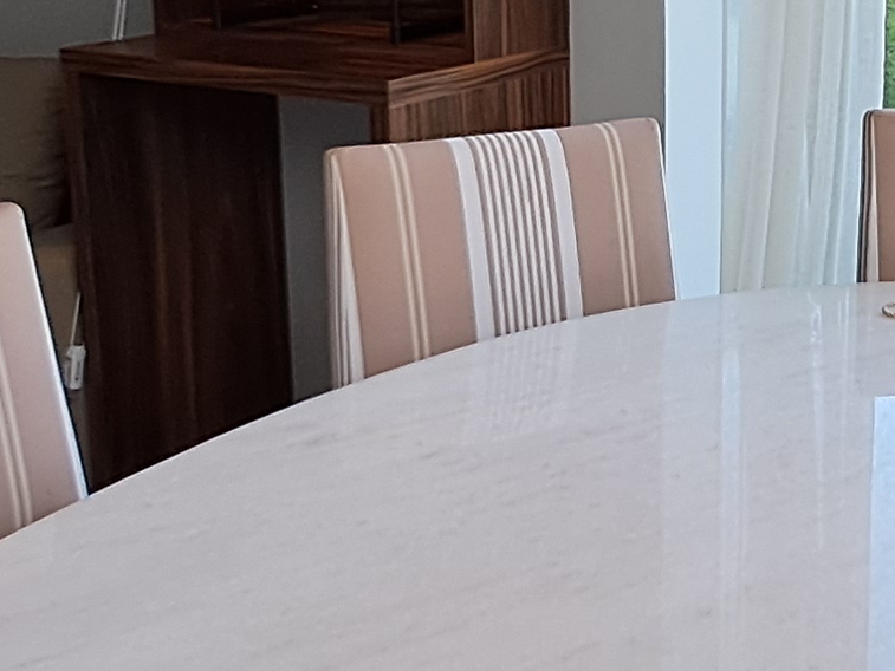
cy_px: 255
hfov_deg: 27.8
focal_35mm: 69
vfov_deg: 21.3
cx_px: 664
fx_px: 1784
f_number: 2.2
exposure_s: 1/120
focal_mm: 1.64
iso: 64
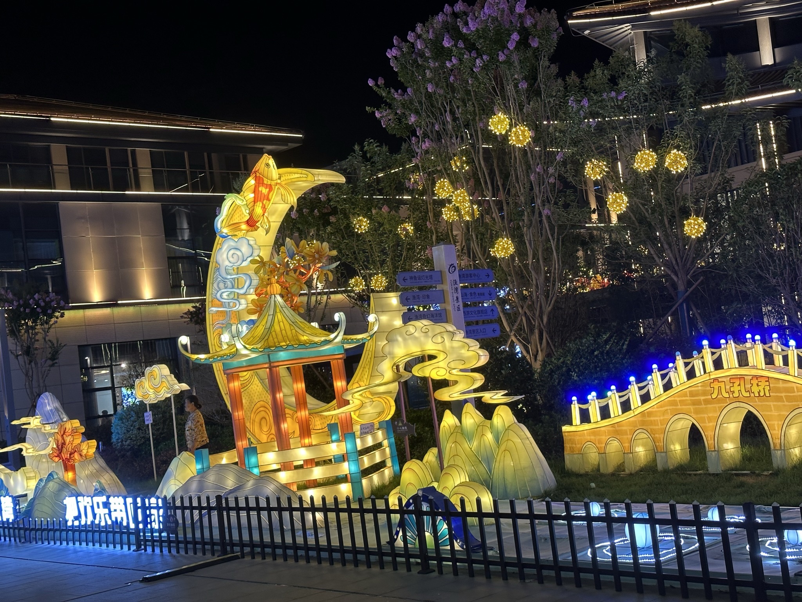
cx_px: 401
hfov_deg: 39.7
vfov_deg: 30.3
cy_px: 301
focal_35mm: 48
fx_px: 1112
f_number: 1.78
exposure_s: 1/50
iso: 100
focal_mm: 6.86
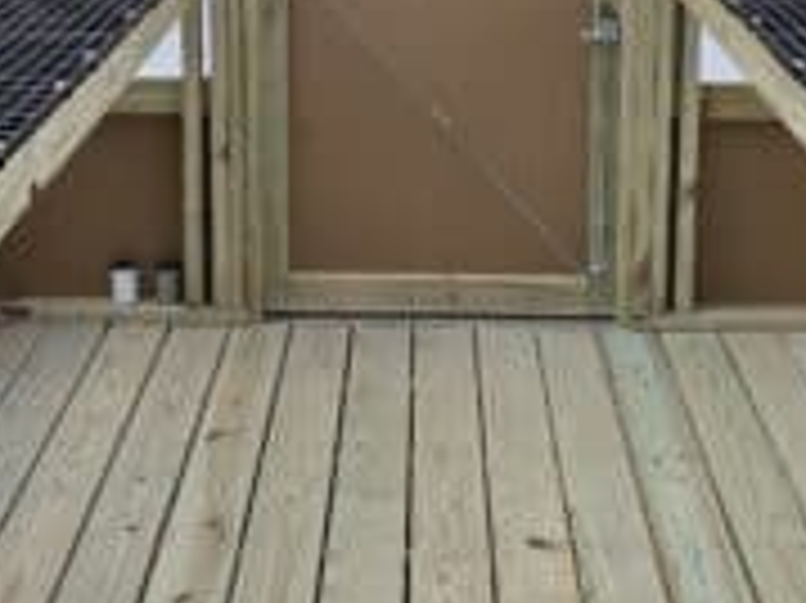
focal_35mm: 77
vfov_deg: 18.8
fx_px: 1792
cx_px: 414
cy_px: 50
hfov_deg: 25.4
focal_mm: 5.4
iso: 80
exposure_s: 1/1894
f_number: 1.8
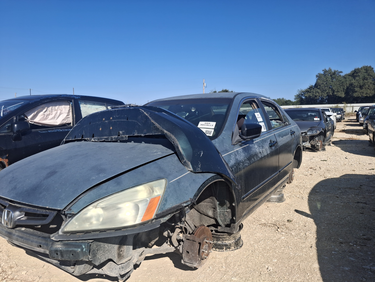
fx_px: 271
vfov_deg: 54.9
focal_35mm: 25
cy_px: 141
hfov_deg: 69.4
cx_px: 188
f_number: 1.8
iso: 32
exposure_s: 1/2070
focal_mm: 4.69
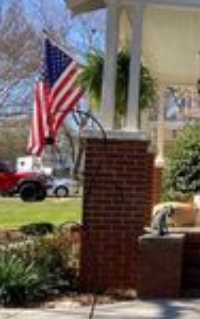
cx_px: 436
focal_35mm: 99
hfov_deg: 11.5
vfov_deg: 21.0
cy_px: 158
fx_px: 862
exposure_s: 1/857
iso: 20
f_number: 1.8
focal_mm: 3.99
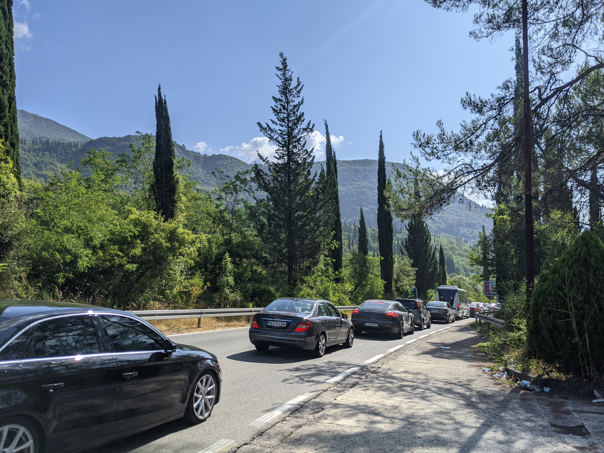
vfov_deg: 51.4
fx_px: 471
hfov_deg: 65.3
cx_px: 302
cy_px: 226
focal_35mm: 27
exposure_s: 1/3906
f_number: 1.8
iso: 45
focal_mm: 4.44
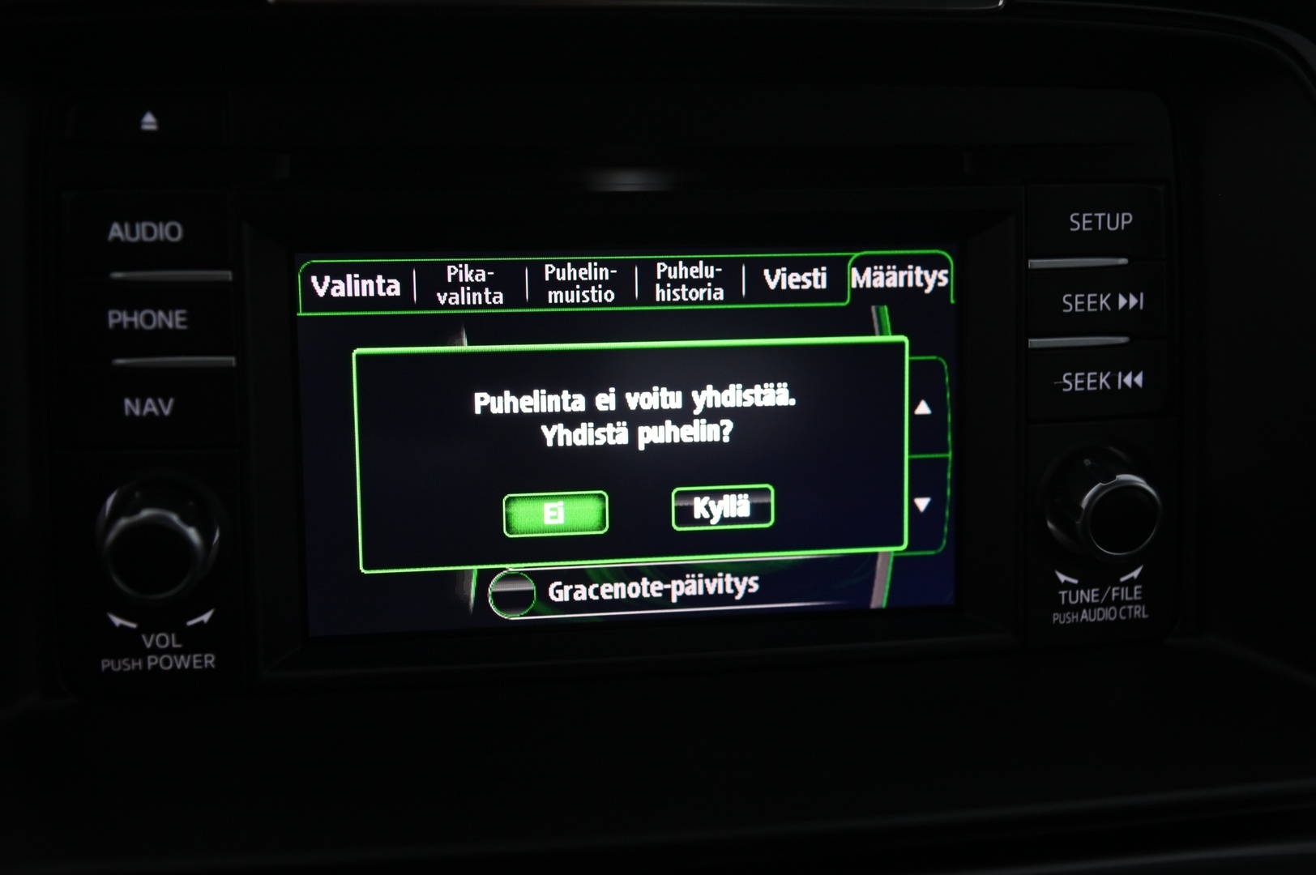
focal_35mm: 50
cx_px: 658
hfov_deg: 39.6
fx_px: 1826
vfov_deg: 26.9
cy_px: 438
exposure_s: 1/80
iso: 2000
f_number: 4
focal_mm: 50
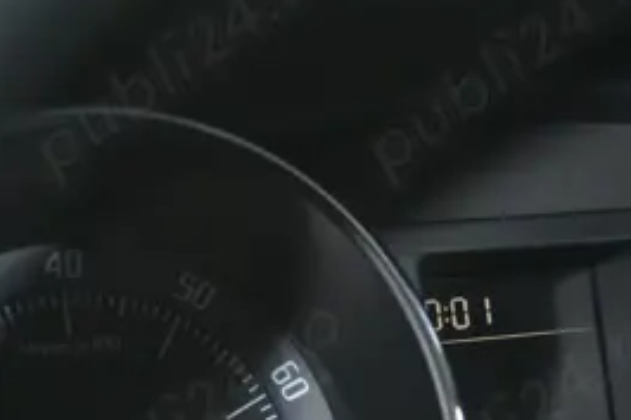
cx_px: 353
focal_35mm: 88
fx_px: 1541
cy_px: 387
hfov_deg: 23.1
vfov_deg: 15.3
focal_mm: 26
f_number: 4.2
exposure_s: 1/60
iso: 720
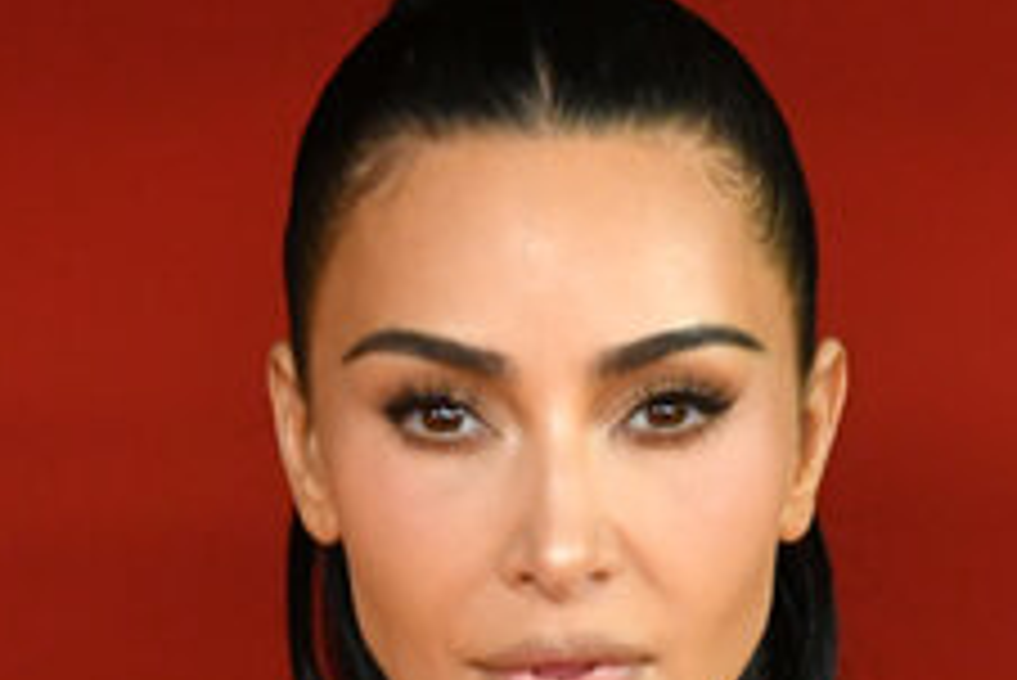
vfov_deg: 1.5
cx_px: 702
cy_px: 1274
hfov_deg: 2.3
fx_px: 25582
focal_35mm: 905
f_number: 4.5
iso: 1600
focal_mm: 200
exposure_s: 1/400
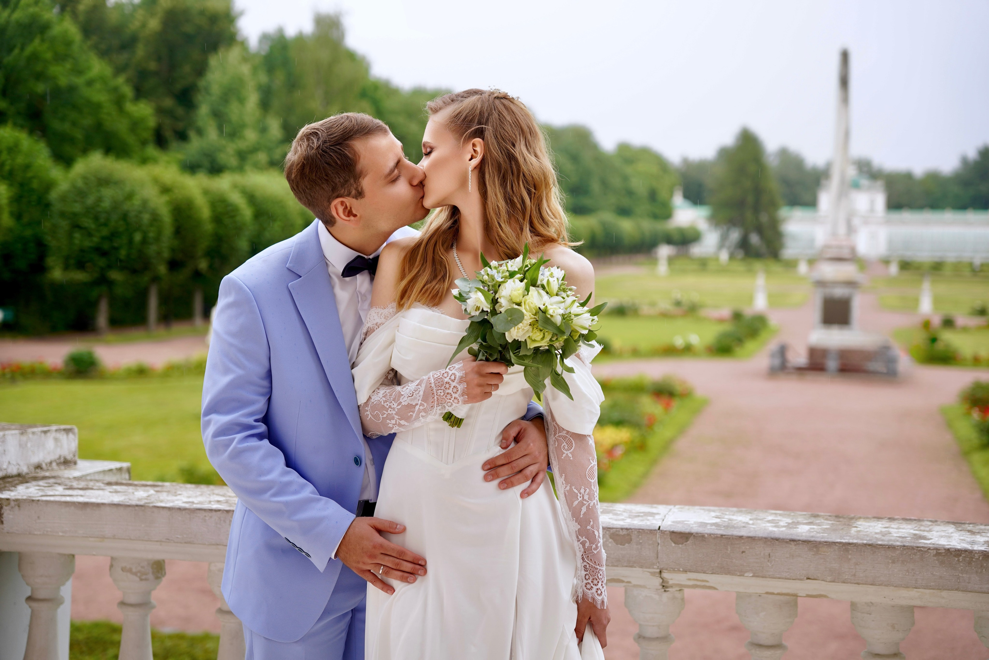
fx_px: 1456
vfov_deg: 25.5
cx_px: 494
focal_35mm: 53
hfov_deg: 37.5
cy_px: 330
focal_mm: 53
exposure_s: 1/250
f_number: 2.8
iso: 100
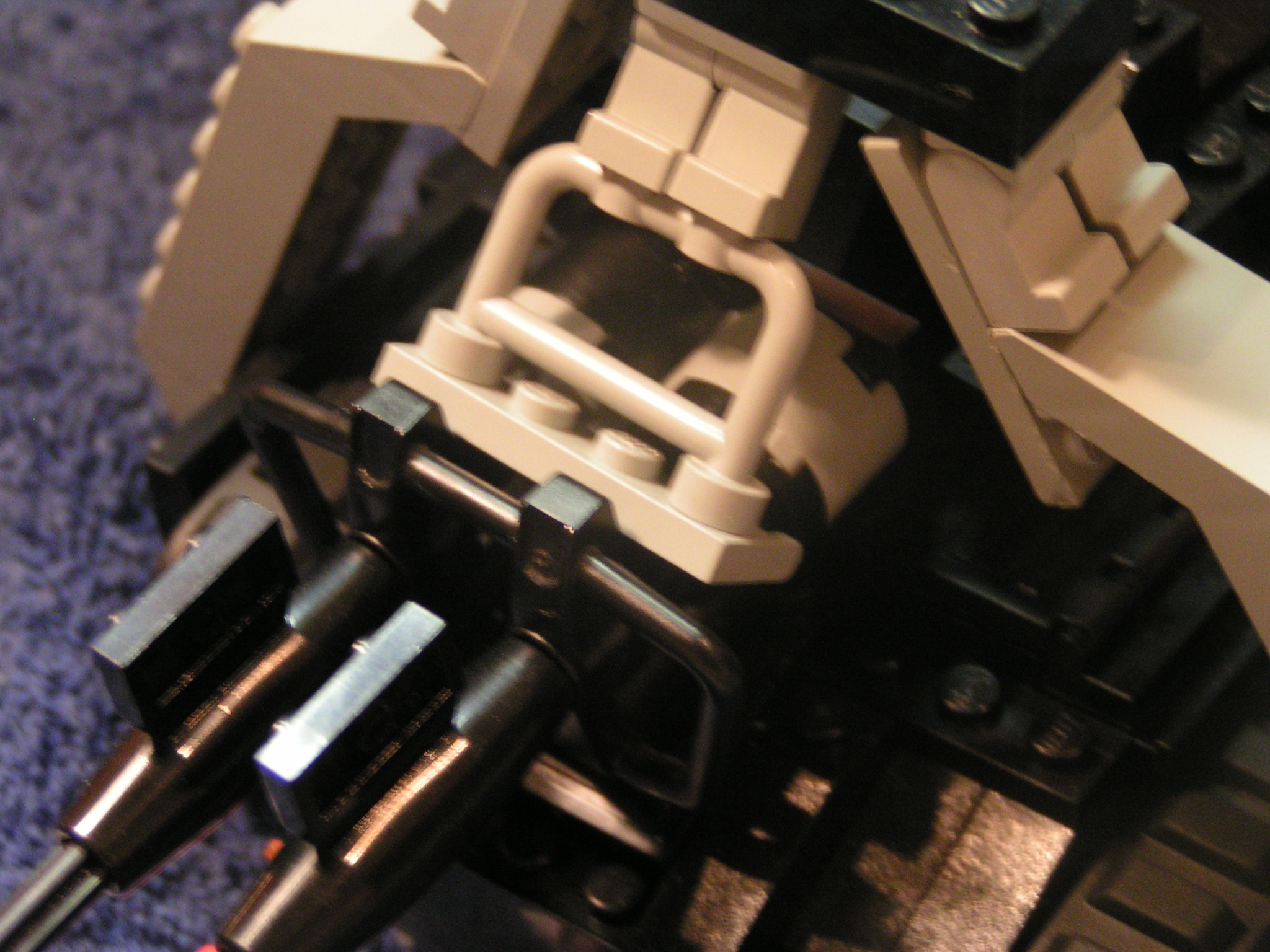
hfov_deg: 18.2
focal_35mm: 108
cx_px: 635
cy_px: 476
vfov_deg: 13.7
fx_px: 3962
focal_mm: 16.6
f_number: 3.5
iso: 200
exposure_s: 1/6
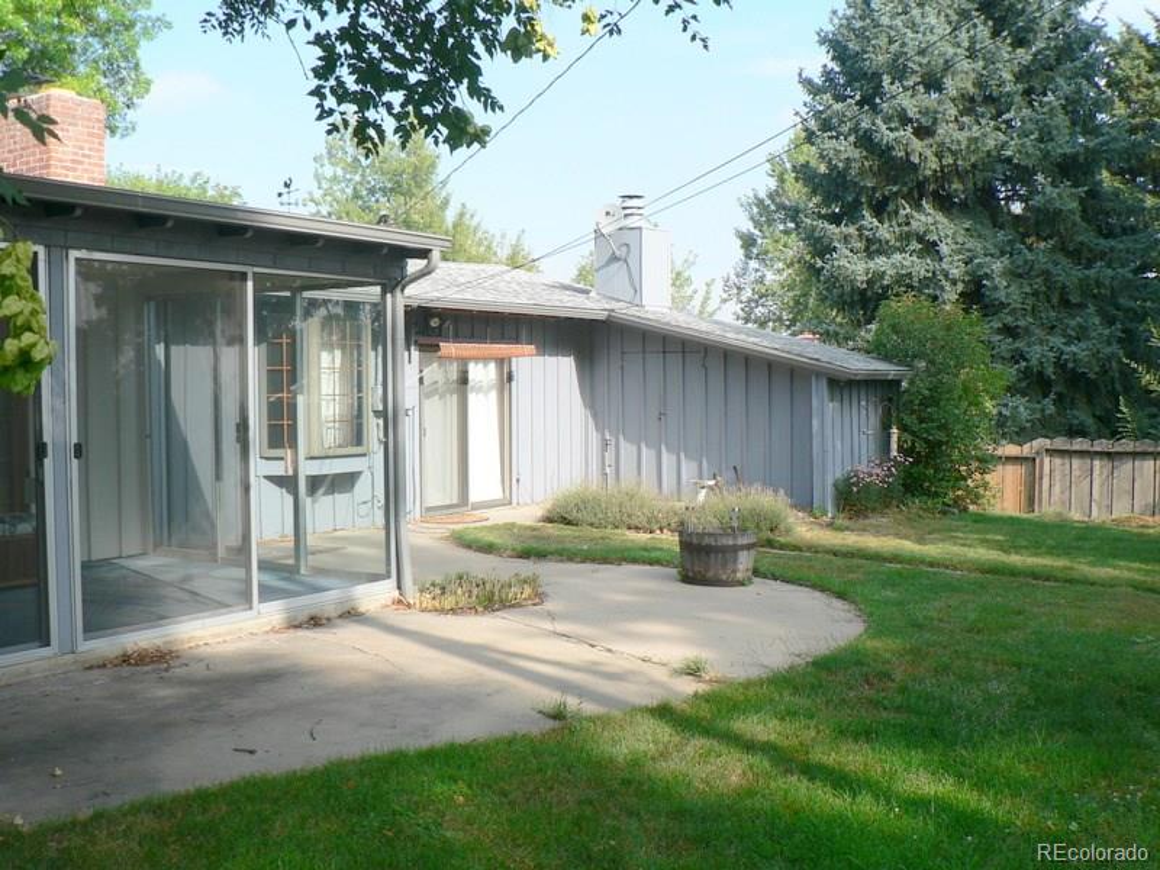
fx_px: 1206
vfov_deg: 39.7
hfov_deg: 51.4
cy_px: 435
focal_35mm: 36
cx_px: 580
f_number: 4
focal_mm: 6
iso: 80
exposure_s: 1/200
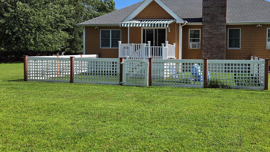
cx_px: 174
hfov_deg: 53.2
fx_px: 265
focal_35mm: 37
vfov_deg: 31.9
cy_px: 64
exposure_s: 1/4349
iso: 80
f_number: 1.8
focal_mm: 5.4
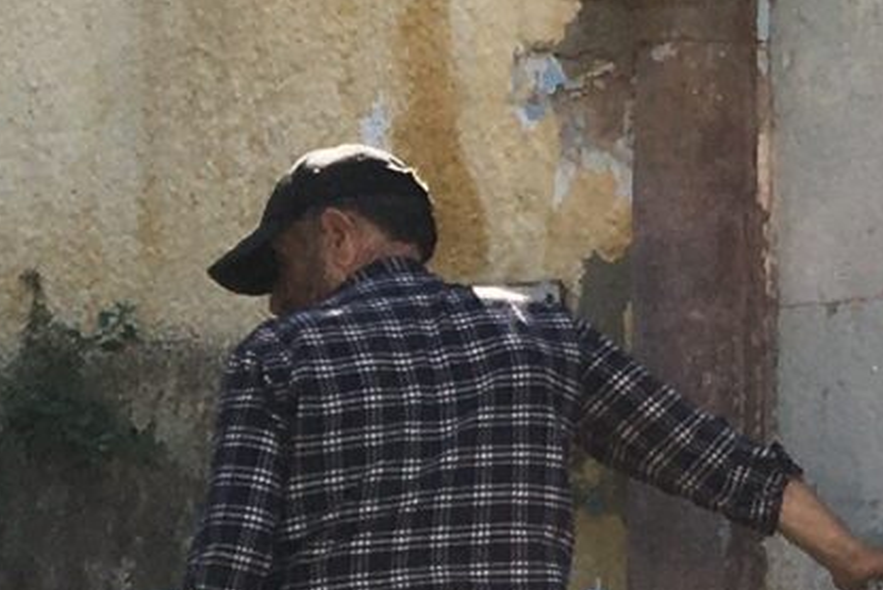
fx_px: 4564
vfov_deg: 7.4
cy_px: 26
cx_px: 2247
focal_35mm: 186
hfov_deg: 9.6
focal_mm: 4.15
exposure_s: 1/381
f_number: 2.2
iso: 25
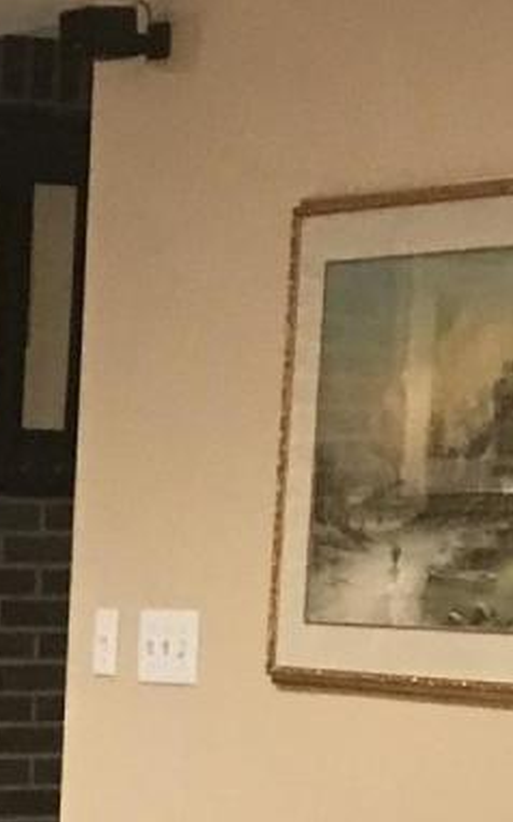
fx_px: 3491
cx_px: -349
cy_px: 1256
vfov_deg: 12.7
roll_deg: -0.8
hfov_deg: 8.2
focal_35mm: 156
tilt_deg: -9.0
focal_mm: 3.99
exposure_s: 1/13
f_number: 1.8
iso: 100
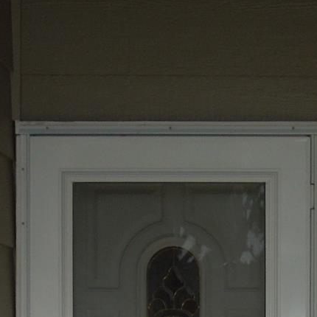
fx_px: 1492
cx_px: 335
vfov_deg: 11.8
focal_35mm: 144
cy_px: 404
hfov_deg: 12.0
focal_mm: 6.3
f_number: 3.7
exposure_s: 1/1000
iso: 100
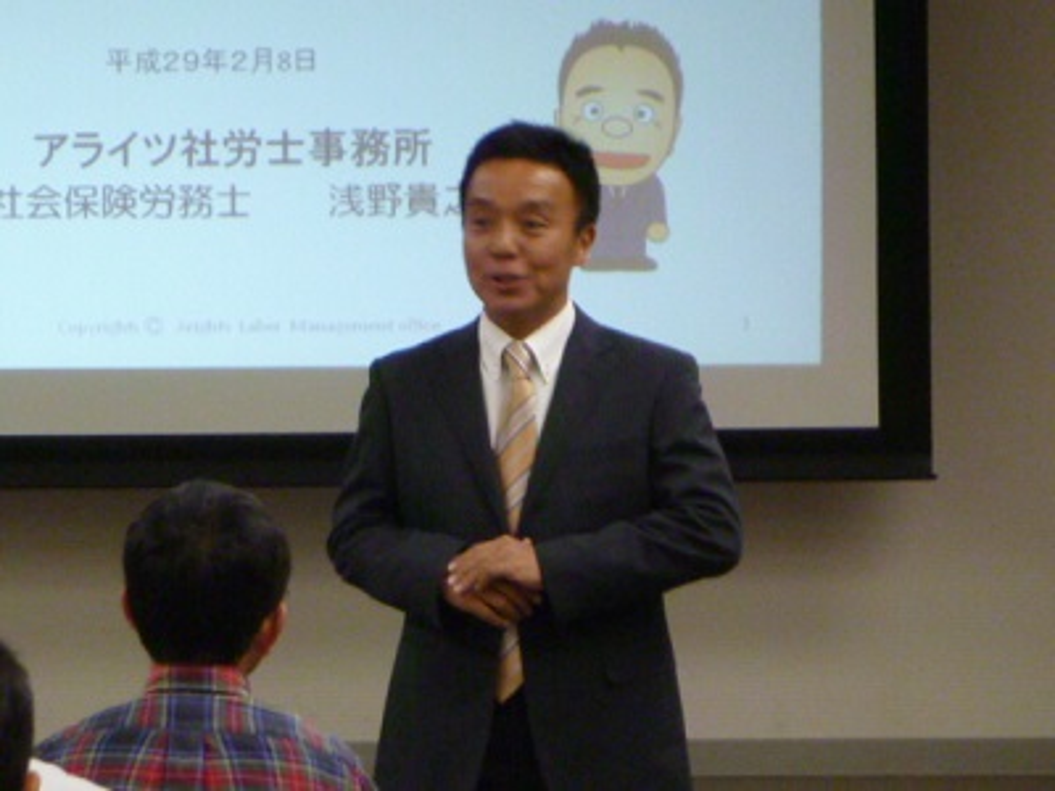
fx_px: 8046
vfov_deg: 5.6
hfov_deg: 7.5
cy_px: 396
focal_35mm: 264
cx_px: 528
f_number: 5.9
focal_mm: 22.5
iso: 400
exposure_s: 1/25
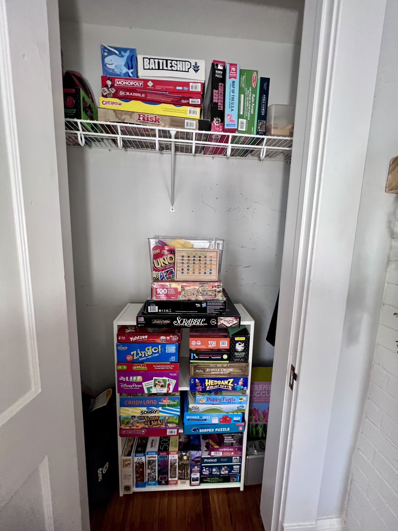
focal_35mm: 13
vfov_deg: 106.2
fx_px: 199
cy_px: 266
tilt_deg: -6.9
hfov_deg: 89.9
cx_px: 199
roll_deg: -0.9
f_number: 1.8
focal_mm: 1.57
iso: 320
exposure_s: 1/60
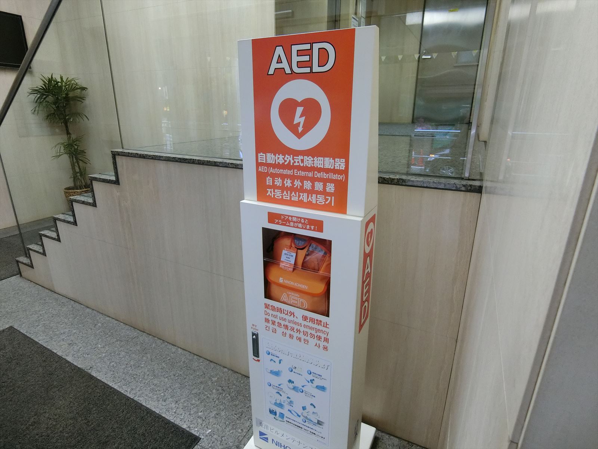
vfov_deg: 68.7
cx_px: 299
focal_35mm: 19
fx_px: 328
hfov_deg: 84.7
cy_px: 224
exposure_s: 1/80
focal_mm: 4.06
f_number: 2.7
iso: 400
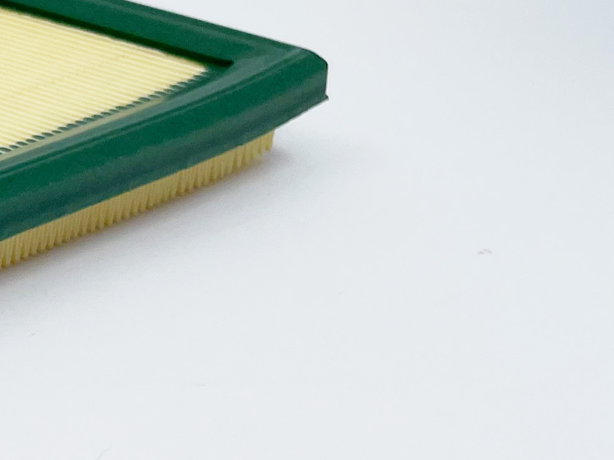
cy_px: 206
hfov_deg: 16.2
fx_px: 1863
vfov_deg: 14.1
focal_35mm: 105
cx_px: -435
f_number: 1.6
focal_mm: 4.2
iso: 32
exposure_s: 1/1147
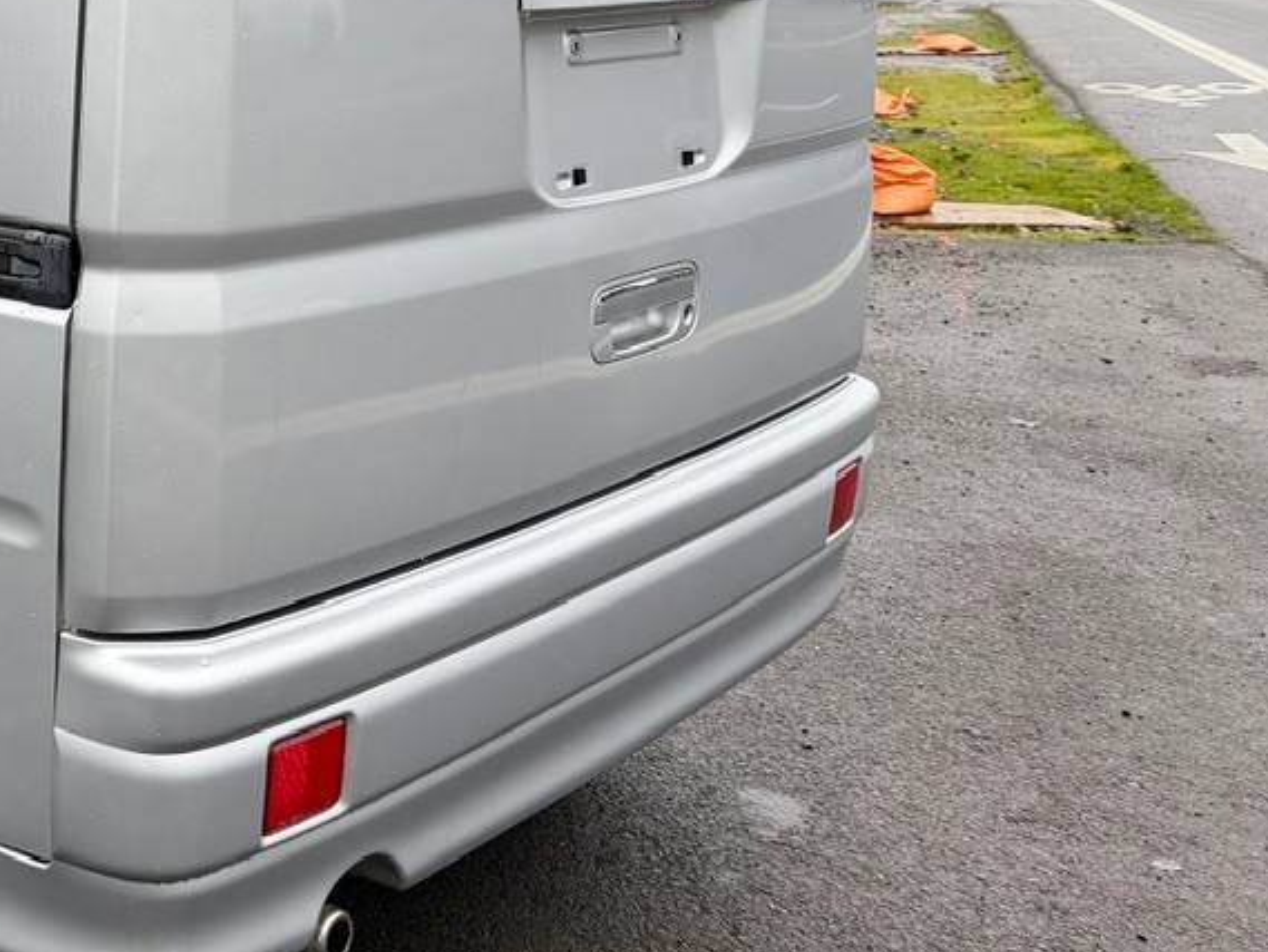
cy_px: 147
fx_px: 1978
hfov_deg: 32.3
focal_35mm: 54
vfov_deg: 26.4
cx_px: -36
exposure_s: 1/315
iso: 80
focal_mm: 6.76
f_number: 1.78
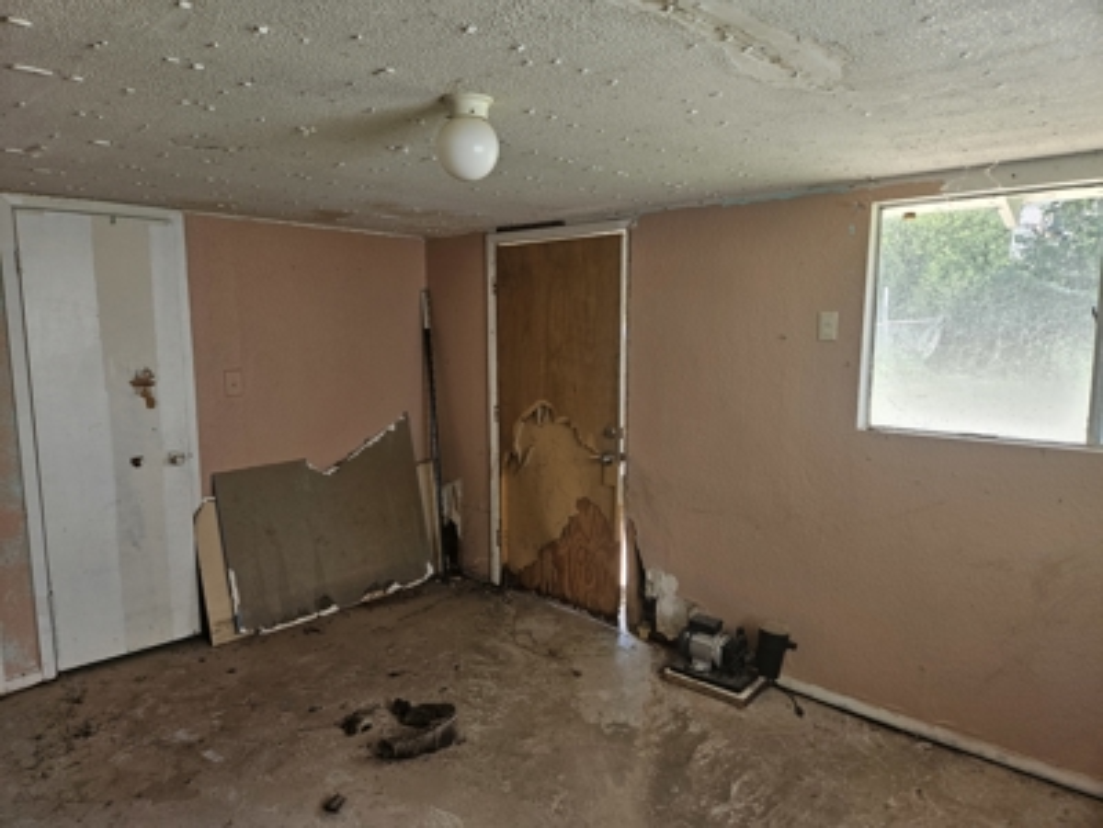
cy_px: 414
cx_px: 552
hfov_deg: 73.9
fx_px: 733
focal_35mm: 23
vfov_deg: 58.9
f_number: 1.8
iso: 40
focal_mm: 5.4
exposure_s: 1/120
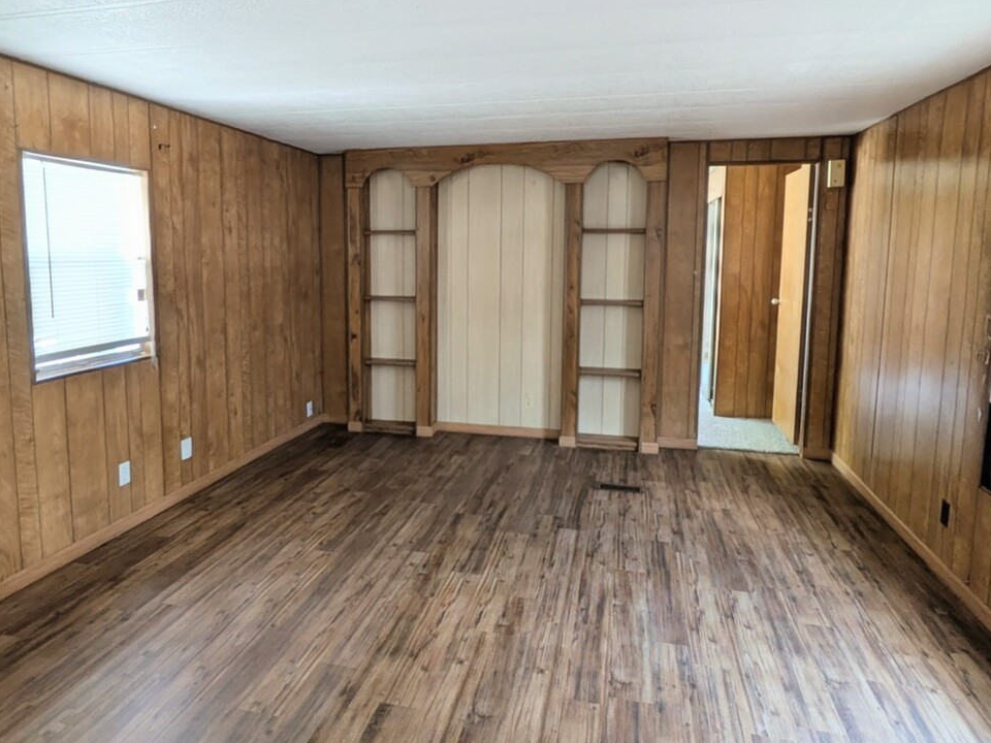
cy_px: 380
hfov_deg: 79.0
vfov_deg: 63.4
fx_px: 601
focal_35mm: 21
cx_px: 509
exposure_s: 1/24
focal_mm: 1.83
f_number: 2.2
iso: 60
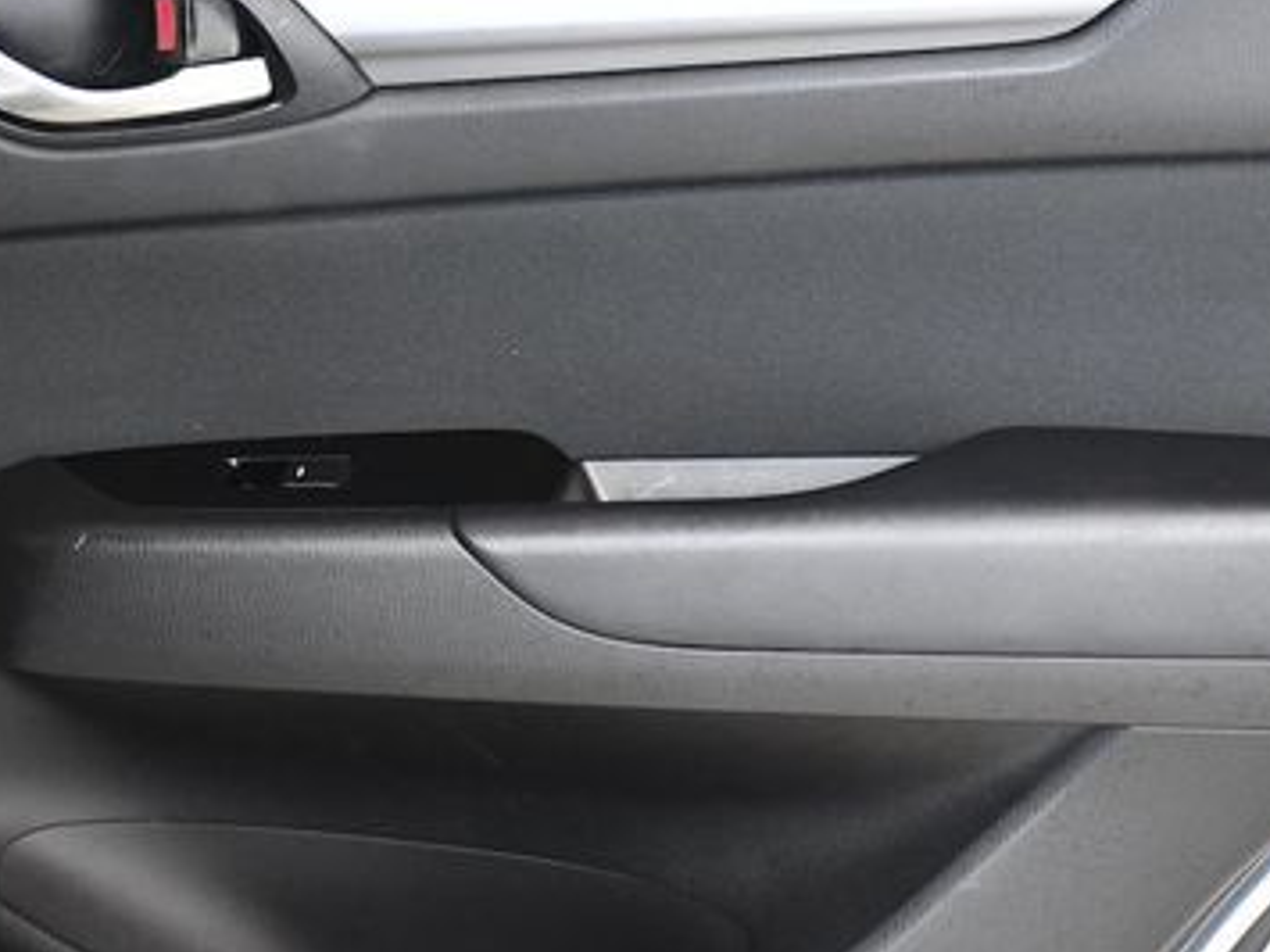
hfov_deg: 15.2
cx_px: 751
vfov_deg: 11.4
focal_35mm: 130
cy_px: 492
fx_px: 4768
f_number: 4.8
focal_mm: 50
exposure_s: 1/160
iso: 2500
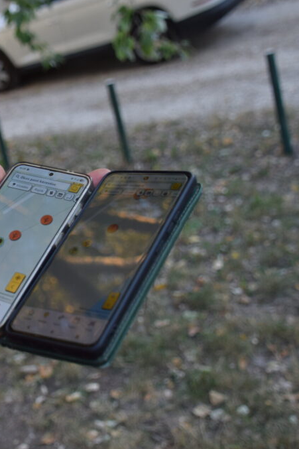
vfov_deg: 33.9
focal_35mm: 59
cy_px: 224
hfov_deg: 22.4
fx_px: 735
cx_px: 23
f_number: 3.8
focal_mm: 26
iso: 100
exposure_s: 1/50
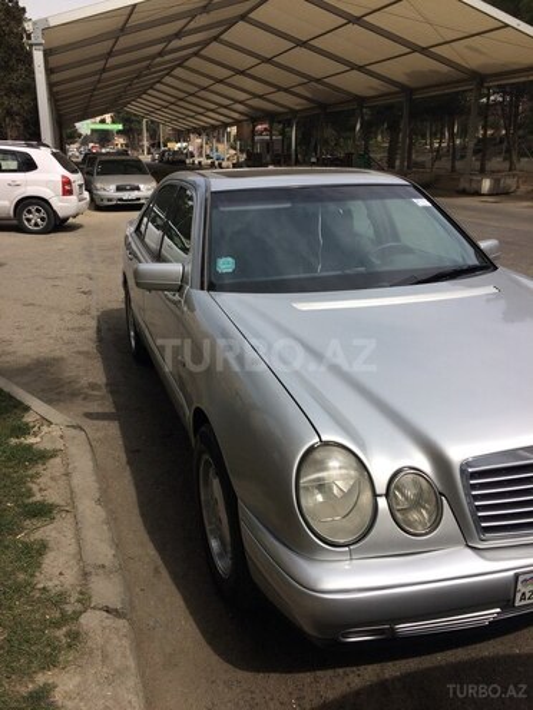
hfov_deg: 48.2
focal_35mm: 29
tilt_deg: -23.7
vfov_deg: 61.7
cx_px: 266
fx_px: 595
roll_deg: +1.4
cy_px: 355
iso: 32
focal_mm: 4.15
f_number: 2.2
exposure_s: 1/1953
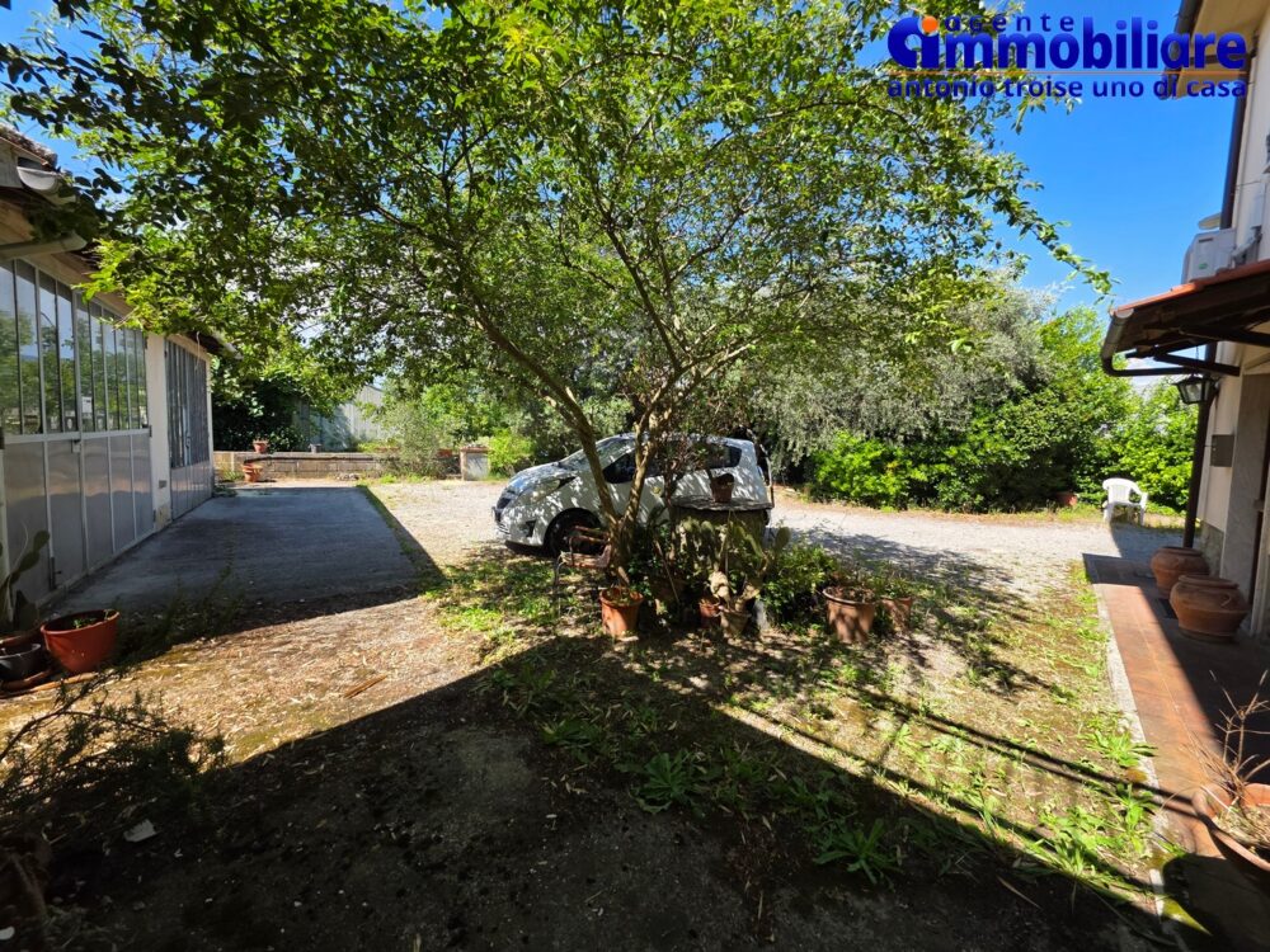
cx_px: 635
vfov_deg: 89.9
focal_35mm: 13
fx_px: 477
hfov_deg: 106.2
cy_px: 476
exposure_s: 1/803
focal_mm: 2.2
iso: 40
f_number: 1.9
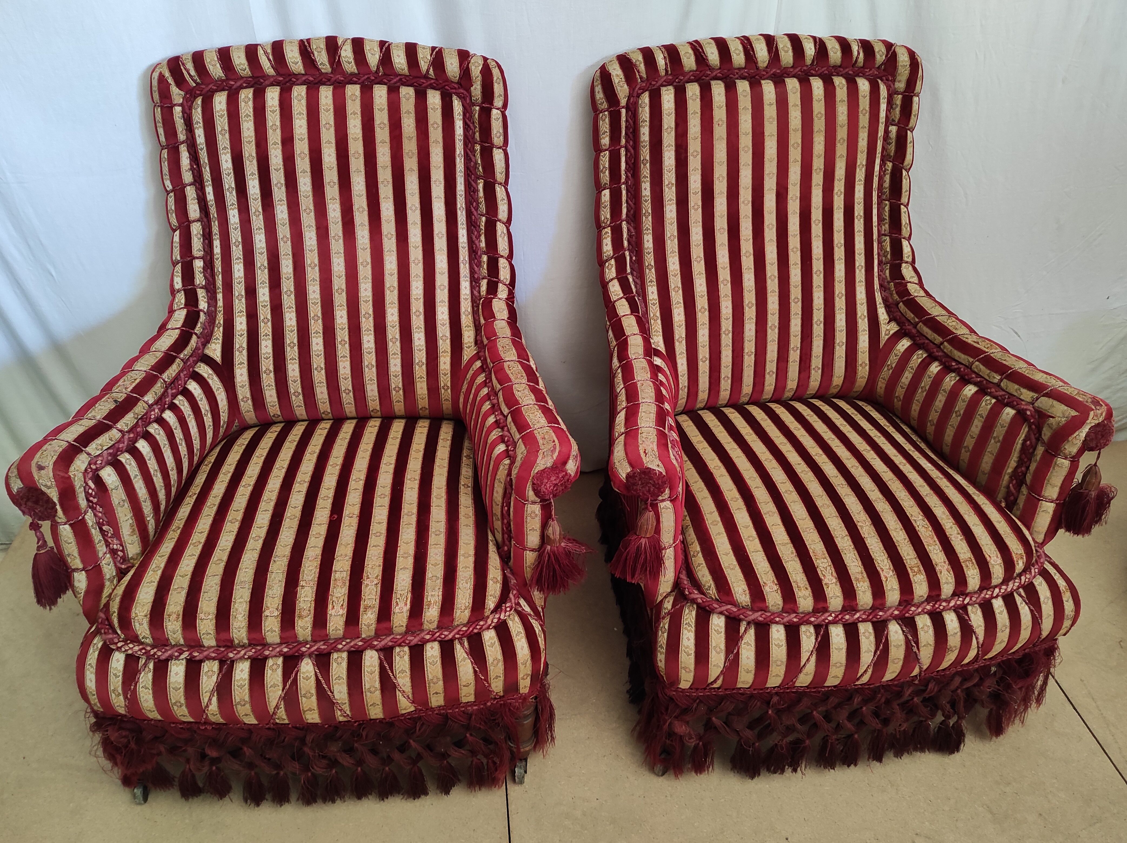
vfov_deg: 54.8
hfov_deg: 69.4
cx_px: 564
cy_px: 422
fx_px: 813
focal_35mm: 25
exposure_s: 1/33
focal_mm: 5.43
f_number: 1.89
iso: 366
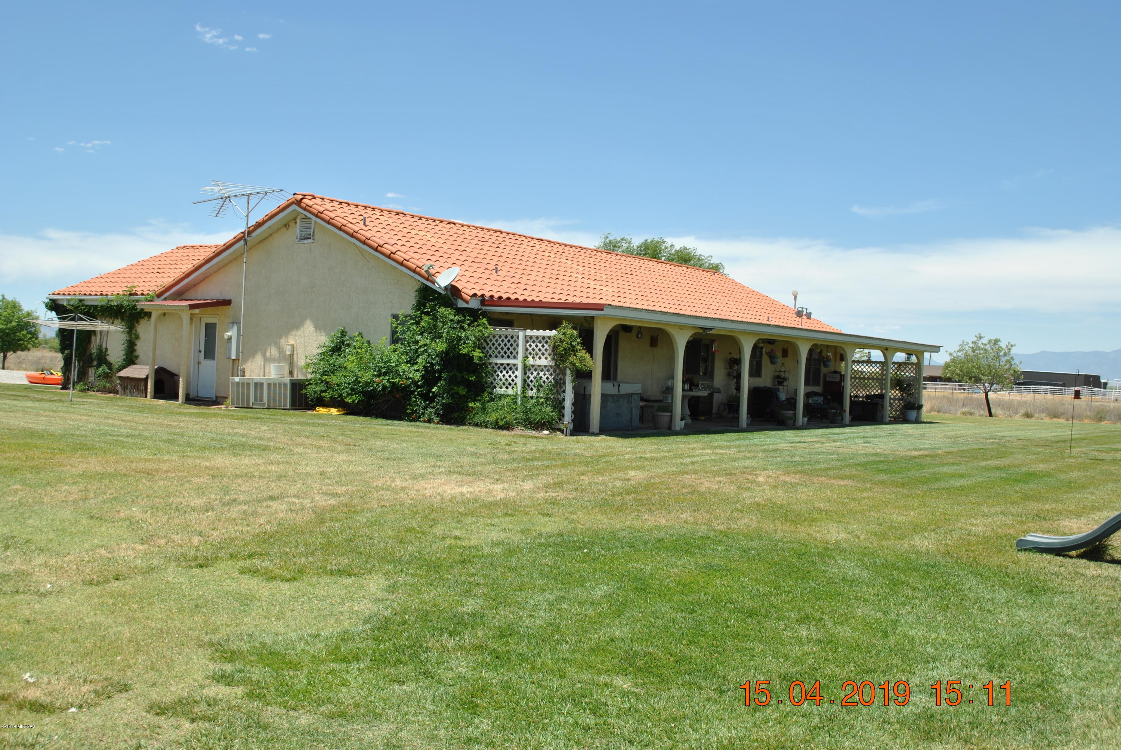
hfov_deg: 53.1
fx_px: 1122
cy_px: 375
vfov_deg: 37.0
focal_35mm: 36
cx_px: 560
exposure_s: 1/320
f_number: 9
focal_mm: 24
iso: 100
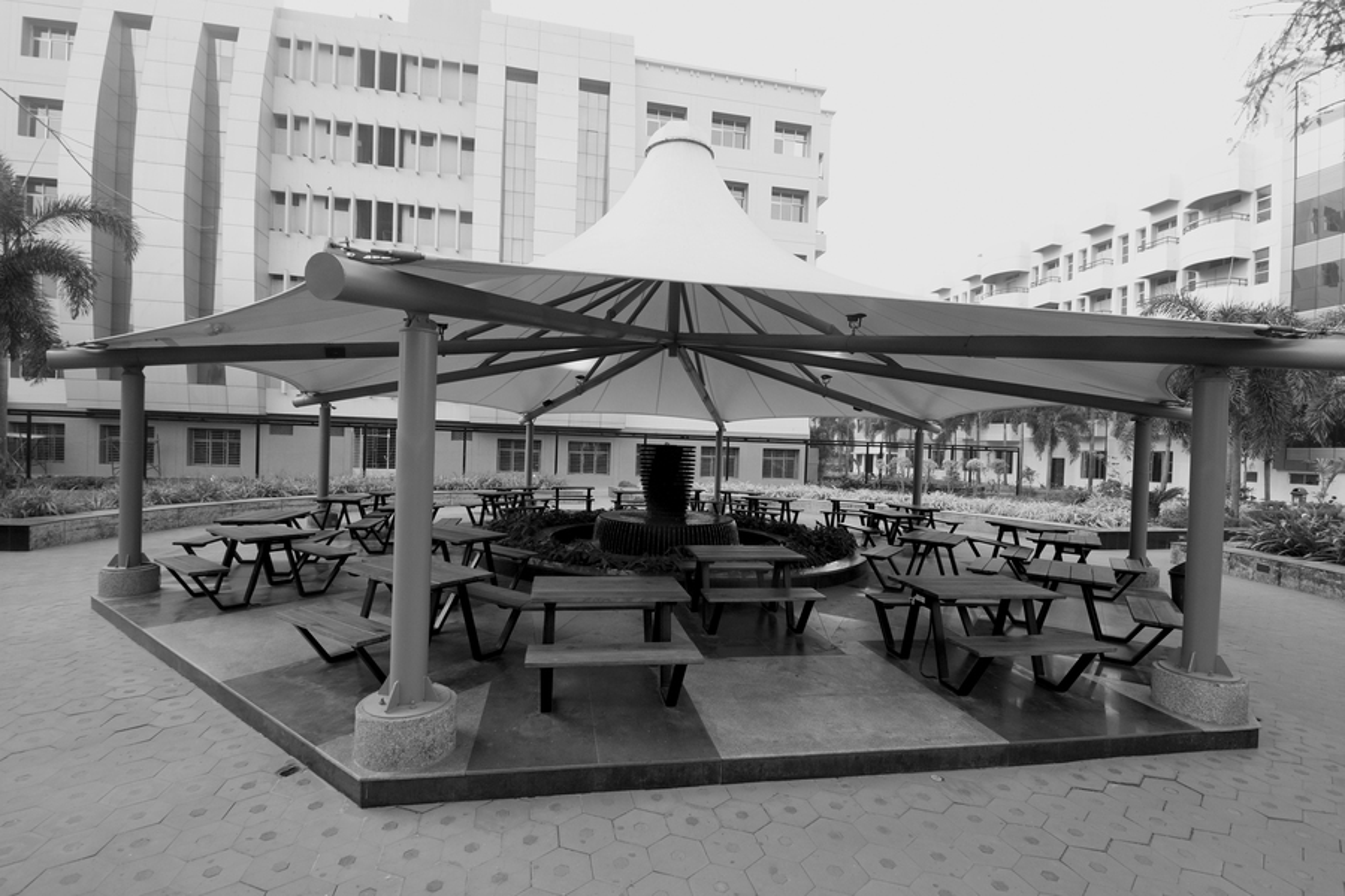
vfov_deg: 77.3
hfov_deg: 100.4
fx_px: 560
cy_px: 448
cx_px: 672
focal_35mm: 15
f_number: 10
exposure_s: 1/125
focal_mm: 10
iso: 640
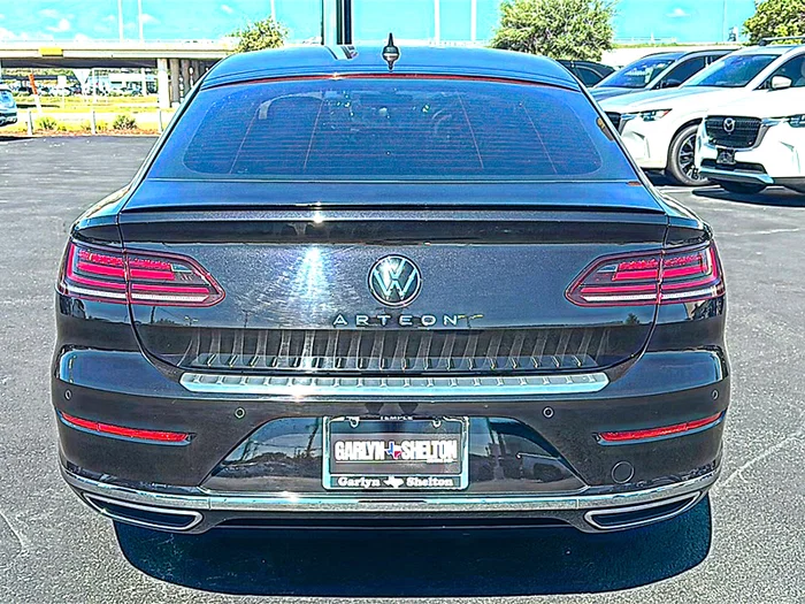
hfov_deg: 49.0
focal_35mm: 38
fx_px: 884
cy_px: 302
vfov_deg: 37.7
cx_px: 402
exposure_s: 1/2262
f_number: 1.78
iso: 100
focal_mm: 6.86
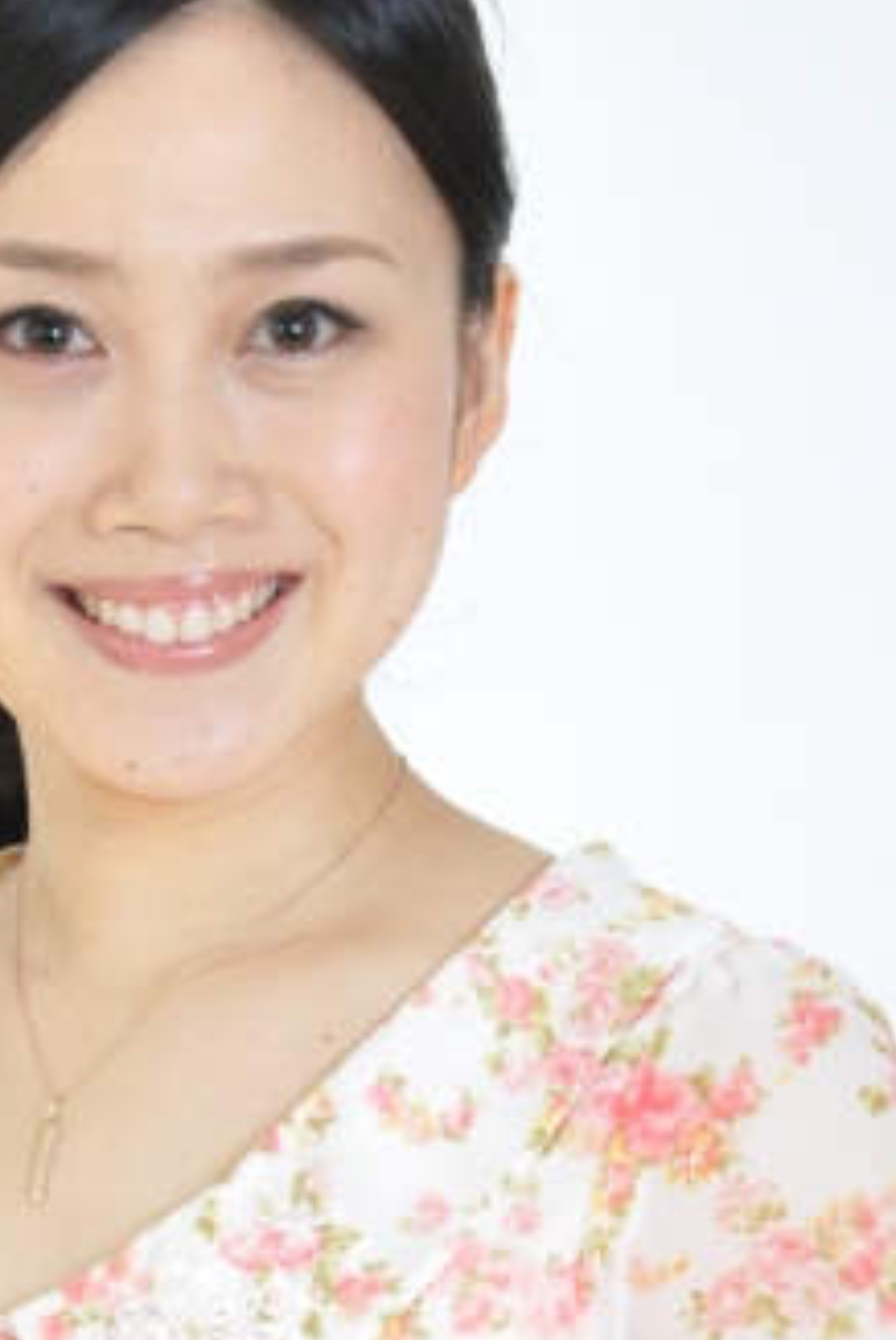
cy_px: 904
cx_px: 181
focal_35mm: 193
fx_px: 7190
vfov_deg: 10.6
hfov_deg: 7.1
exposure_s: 1/60
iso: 1600
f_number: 4.5
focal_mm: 70
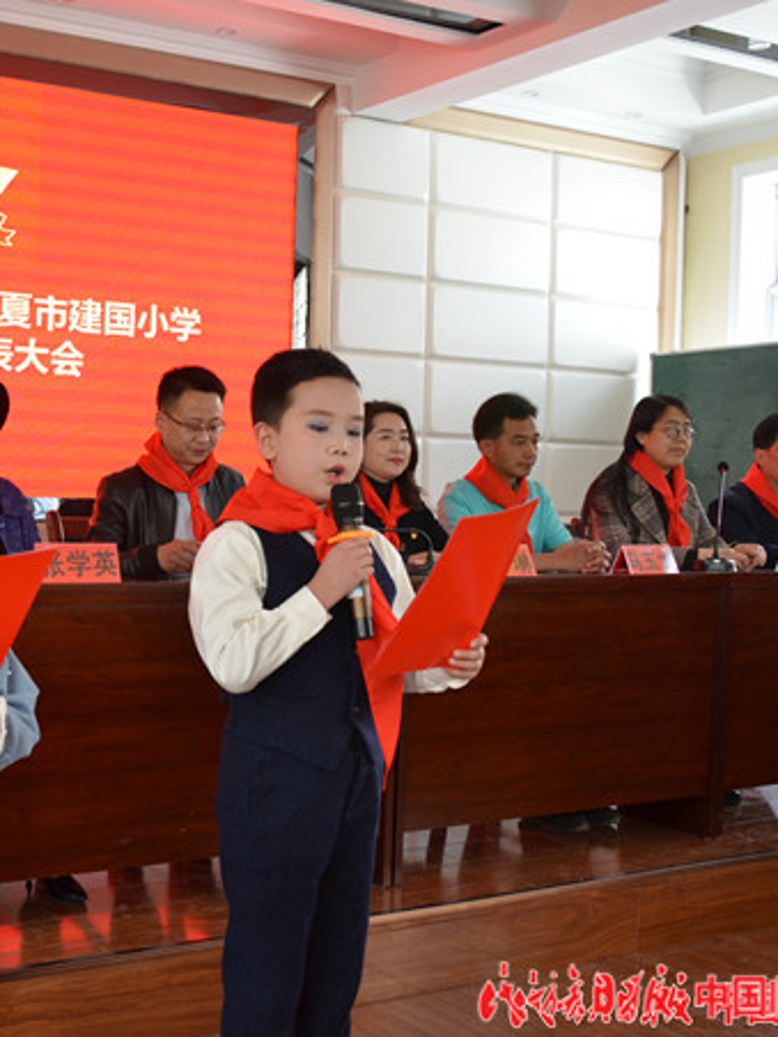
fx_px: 1401
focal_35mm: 47
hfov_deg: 29.9
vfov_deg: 40.6
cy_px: 513
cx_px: 94
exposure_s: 1/60
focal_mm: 21
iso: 400
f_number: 4
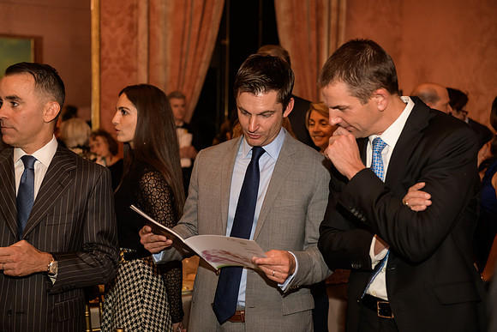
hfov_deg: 34.5
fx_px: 801
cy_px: 166
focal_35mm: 58
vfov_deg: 23.4
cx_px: 248
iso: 1000
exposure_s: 1/100
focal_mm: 58
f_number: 3.2
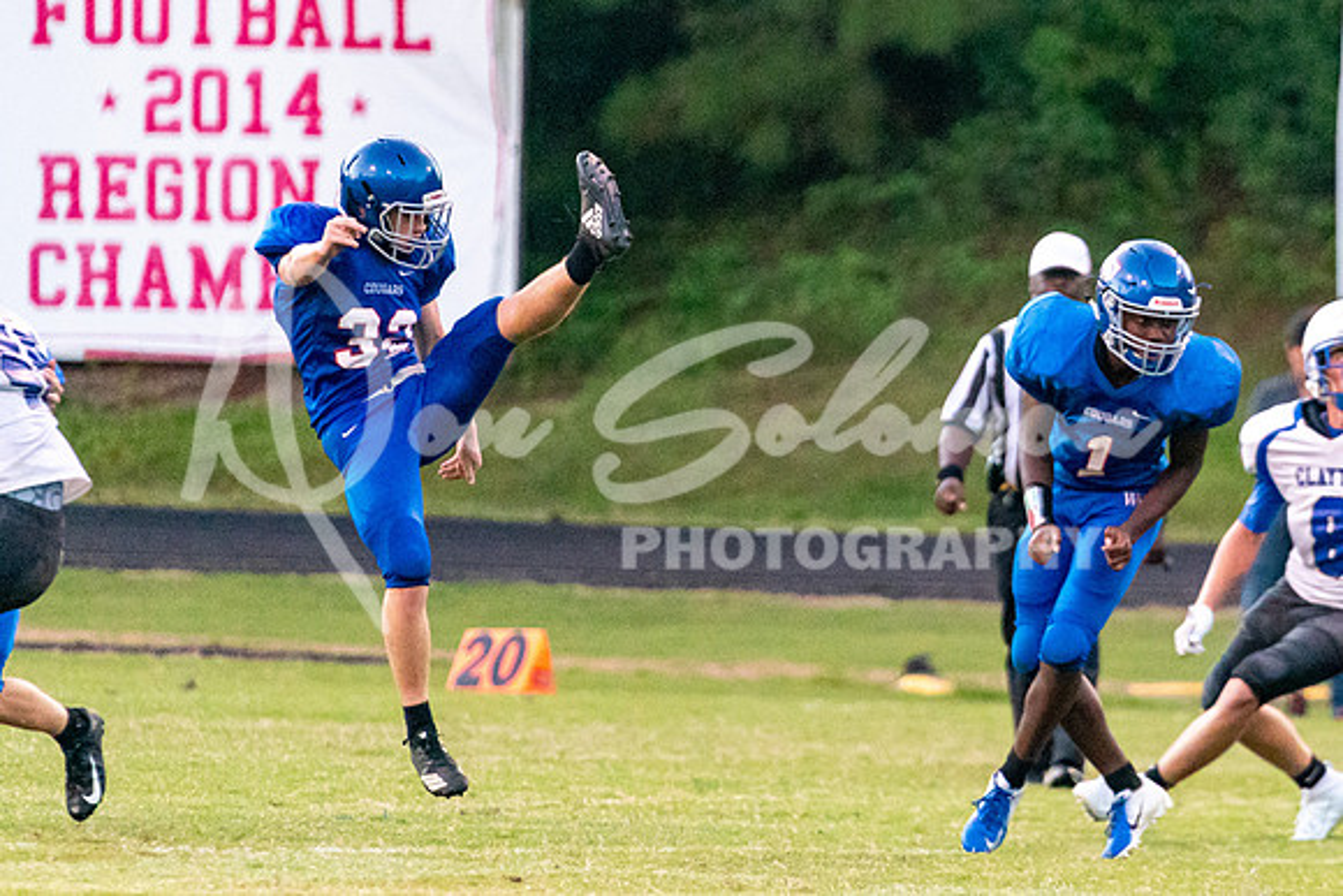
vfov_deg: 2.8
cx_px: 991
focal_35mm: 493
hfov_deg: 4.2
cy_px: 298
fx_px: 18388
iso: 10000
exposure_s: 1/1000
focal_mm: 280
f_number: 4
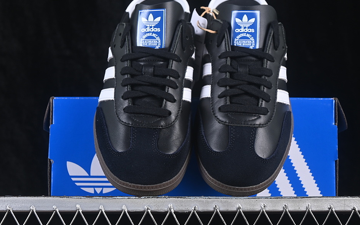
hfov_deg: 23.5
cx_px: 198
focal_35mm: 88
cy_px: 111
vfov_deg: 14.8
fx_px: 863
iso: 160
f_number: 6.3
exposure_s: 1/60
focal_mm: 50
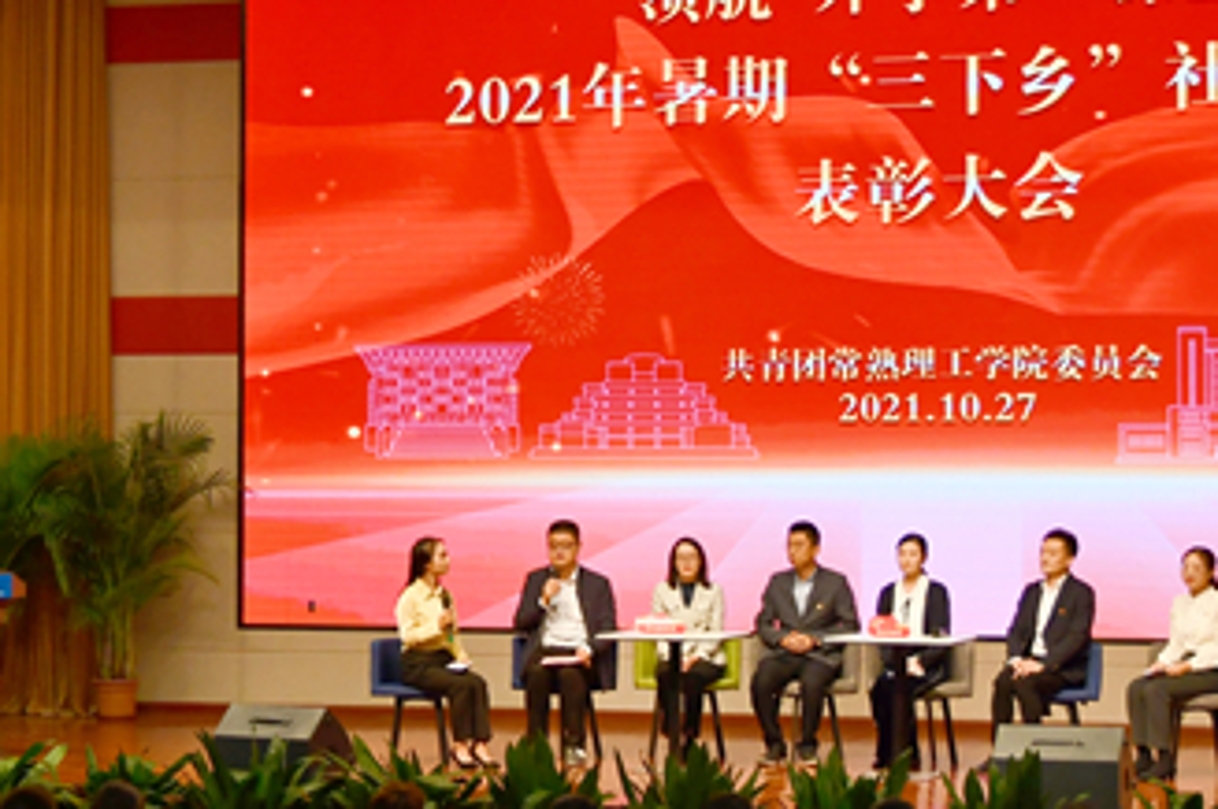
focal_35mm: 105
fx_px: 3549
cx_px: 542
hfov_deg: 19.5
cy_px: 291
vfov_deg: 13.0
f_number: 4
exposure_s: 1/250
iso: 800
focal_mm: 29
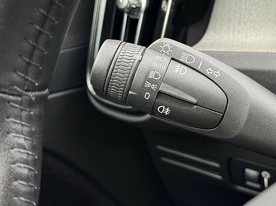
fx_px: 510
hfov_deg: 30.1
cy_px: 84
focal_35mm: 64
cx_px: 182
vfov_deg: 22.8
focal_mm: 6.76
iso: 250
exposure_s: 1/60
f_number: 1.78
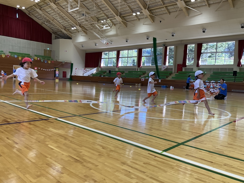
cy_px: 92
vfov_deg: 48.2
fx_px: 204
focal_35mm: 29
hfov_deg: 61.7
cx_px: 122
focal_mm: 3
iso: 40
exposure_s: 1/122
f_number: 1.8
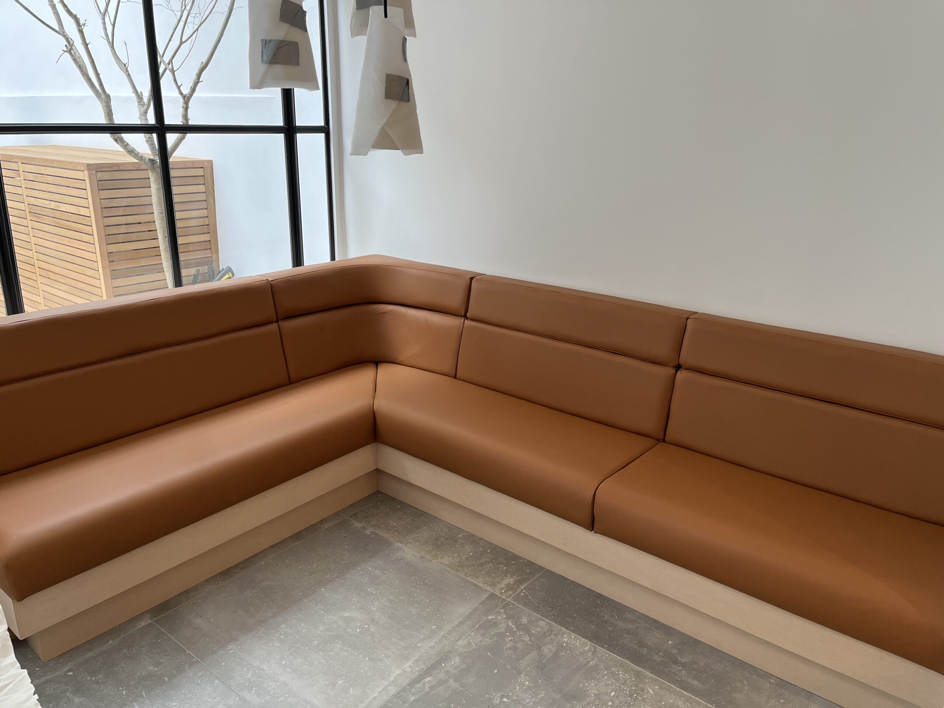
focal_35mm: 26
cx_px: 472
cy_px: 354
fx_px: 709
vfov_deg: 53.1
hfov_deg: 67.3
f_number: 1.6
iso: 100
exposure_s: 1/100
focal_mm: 5.1
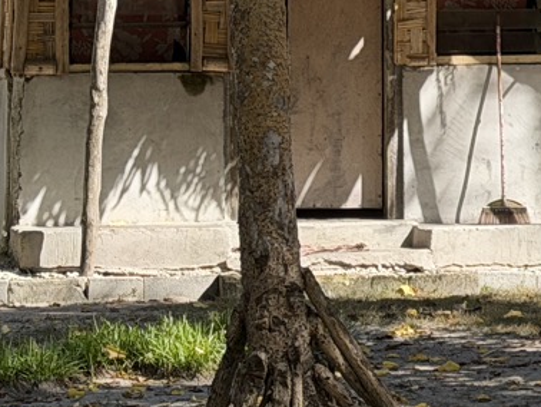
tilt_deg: +3.2
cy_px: -113
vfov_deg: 7.3
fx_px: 3175
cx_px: 882
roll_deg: +1.7
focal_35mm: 203
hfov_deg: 9.4
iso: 64
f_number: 1.78
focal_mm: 6.76
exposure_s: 1/1377
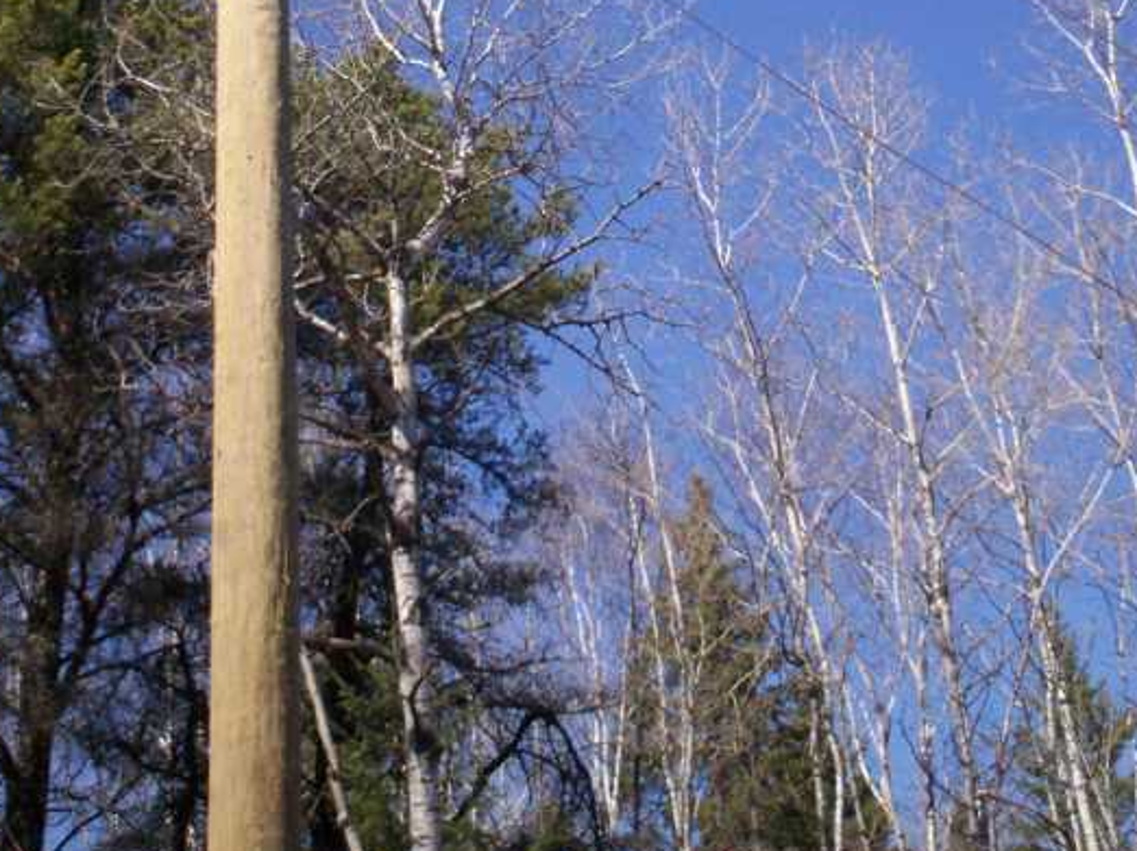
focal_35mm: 69
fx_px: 2265
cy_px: 61
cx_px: 638
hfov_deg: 28.2
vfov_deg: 20.8
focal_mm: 6
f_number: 4.5
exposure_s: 1/627
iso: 100
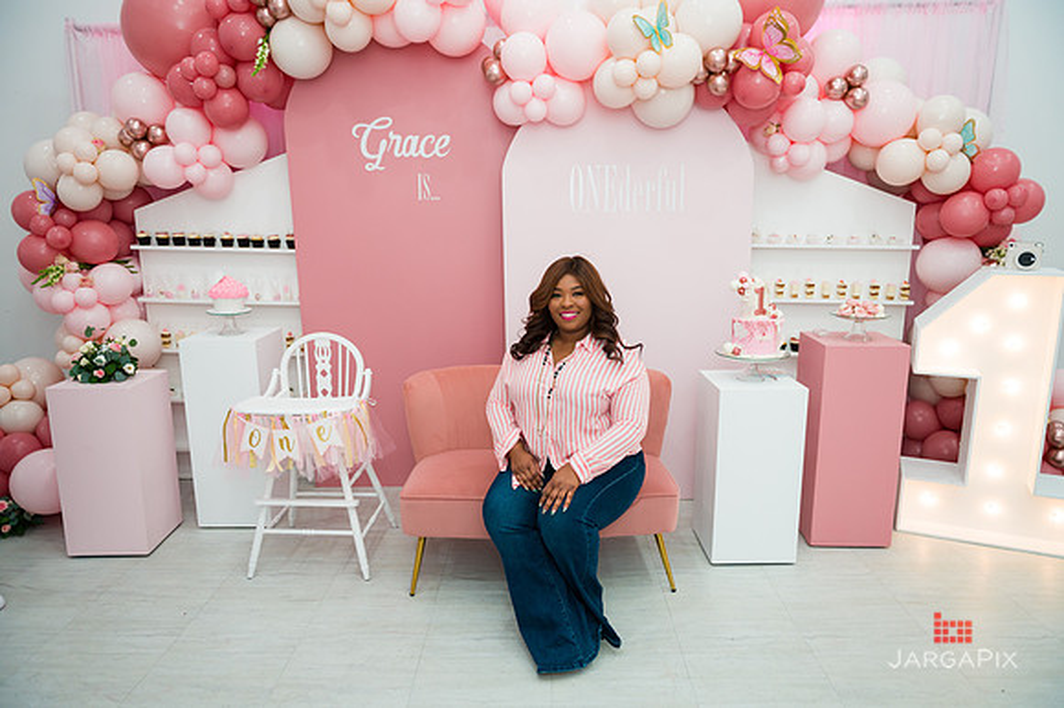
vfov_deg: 53.1
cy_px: 354
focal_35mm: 24
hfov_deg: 73.8
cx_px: 532
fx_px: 709
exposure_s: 1/200
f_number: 3.2
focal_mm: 24
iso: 800
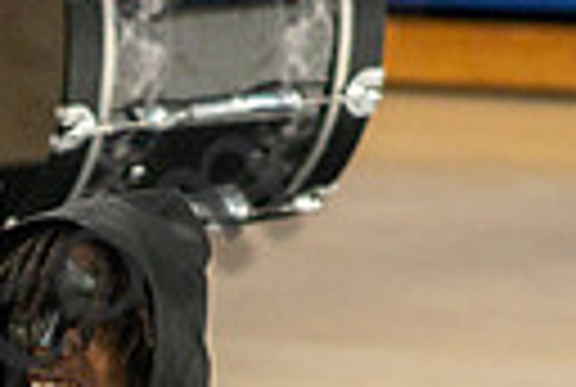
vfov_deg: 1.1
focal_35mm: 1234
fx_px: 19790
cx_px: -28
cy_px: 709
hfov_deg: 1.7
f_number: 4
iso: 5000
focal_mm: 200
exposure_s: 1/500
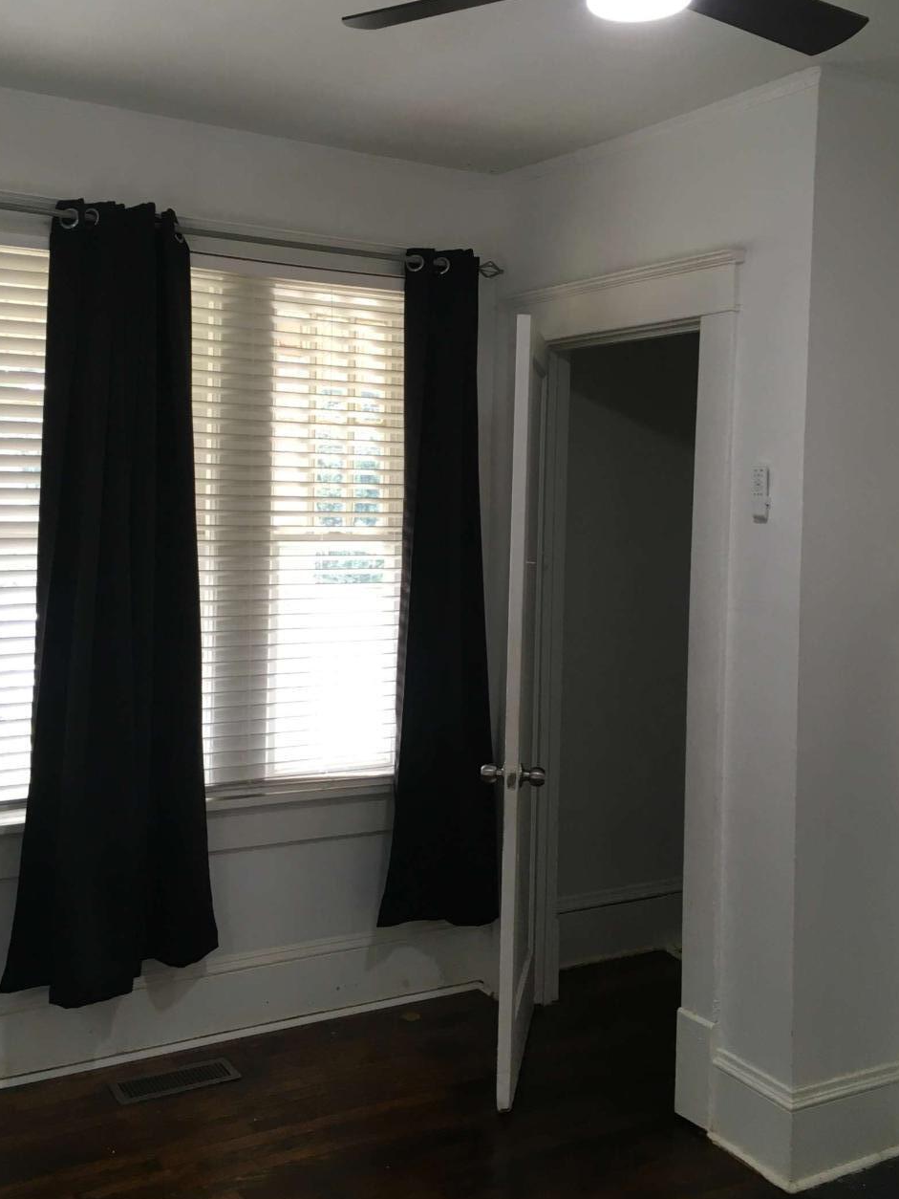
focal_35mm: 37
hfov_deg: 38.7
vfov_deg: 50.0
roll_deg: -0.5
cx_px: 445
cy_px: 533
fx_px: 1281
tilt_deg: -1.4
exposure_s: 1/30
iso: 50
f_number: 2.2
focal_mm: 4.15
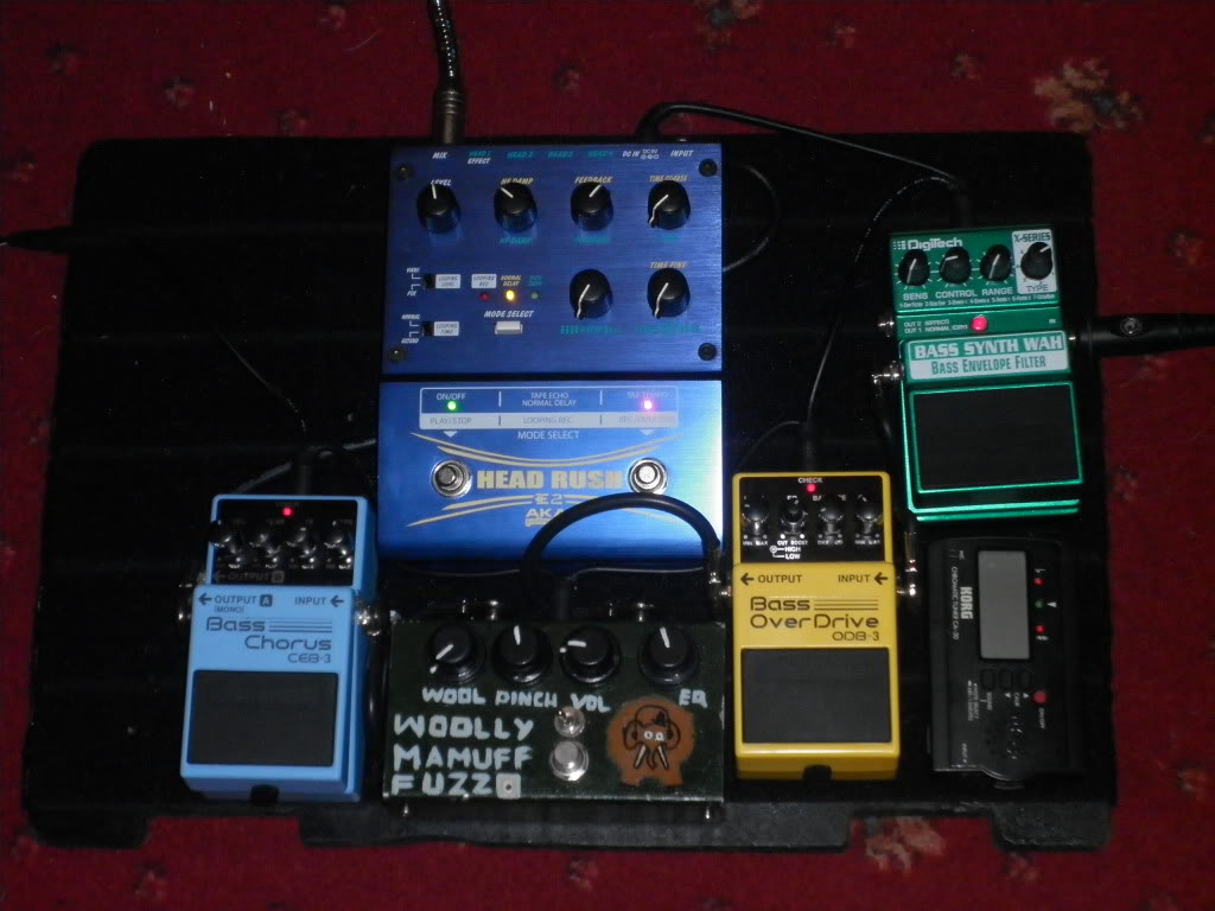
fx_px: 2843
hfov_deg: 24.1
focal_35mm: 81
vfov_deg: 18.2
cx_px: 608
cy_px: 456
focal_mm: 14.6
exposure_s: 1/80
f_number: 5.3
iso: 400
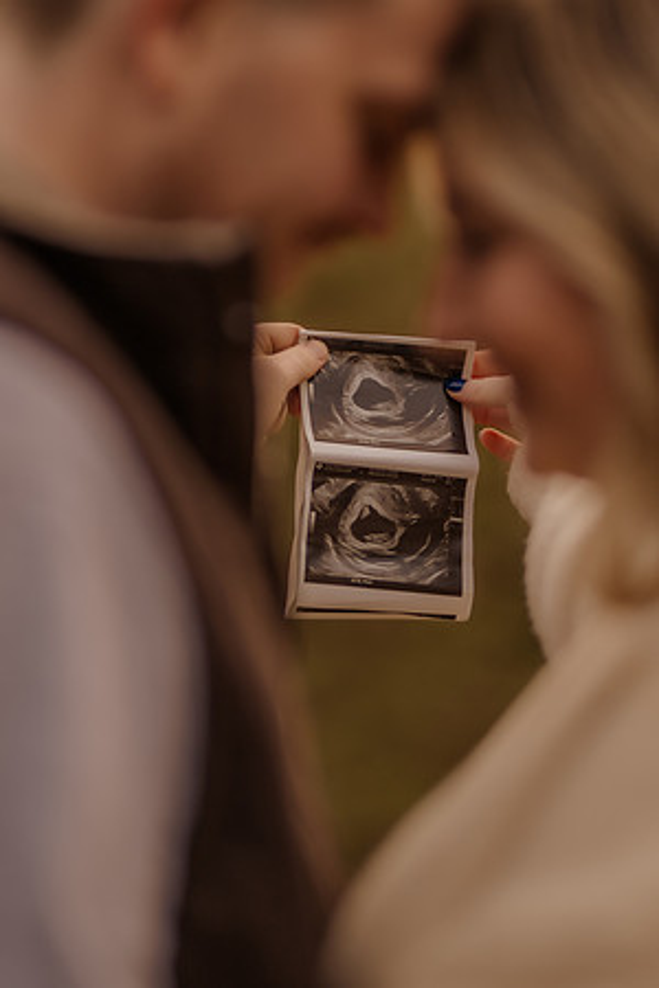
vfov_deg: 16.1
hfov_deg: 10.8
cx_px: 330
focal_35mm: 127
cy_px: 494
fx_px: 3487
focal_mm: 85
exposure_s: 1/1250
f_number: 1.4
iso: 320
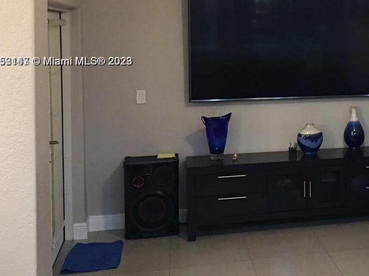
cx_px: 373
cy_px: 62
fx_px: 671
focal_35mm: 63
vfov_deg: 23.0
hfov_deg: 28.7
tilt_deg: -2.1
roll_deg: +0.1
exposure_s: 1/8
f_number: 2.2
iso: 100
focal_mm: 4.15
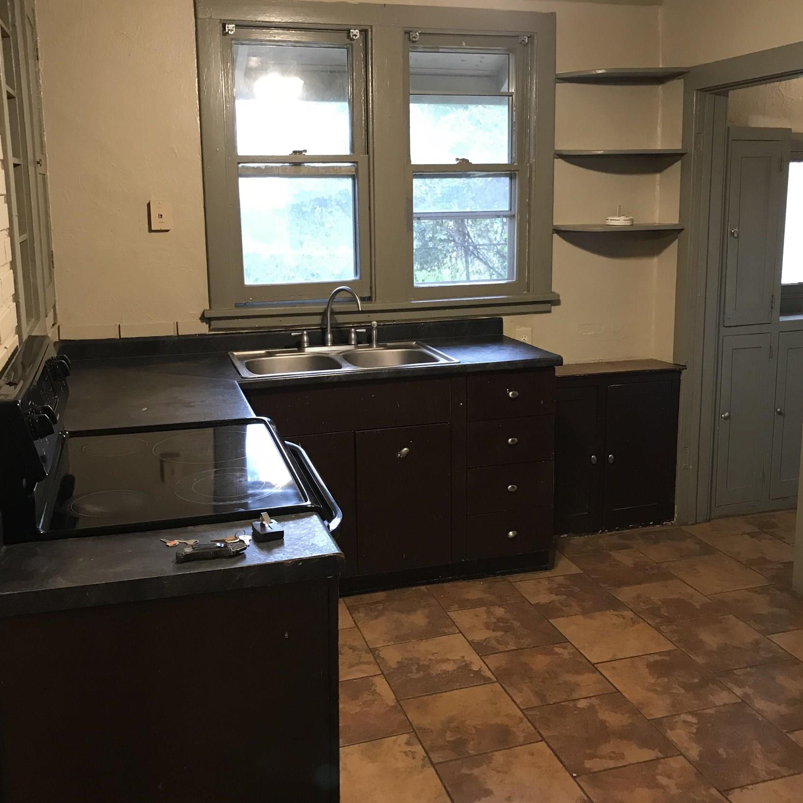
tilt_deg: -9.5
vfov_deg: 48.3
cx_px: 408
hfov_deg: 48.4
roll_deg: +0.8
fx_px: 892
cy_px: 350
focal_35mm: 34
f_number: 1.8
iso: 64
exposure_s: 1/15
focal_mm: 3.99
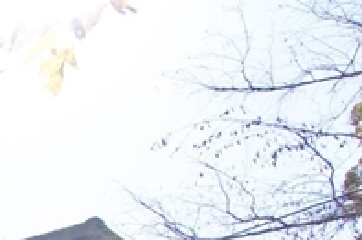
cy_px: 591
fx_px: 784
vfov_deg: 12.9
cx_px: -347
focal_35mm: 78
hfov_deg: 18.2
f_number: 6.3
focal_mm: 10
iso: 100
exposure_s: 1/200
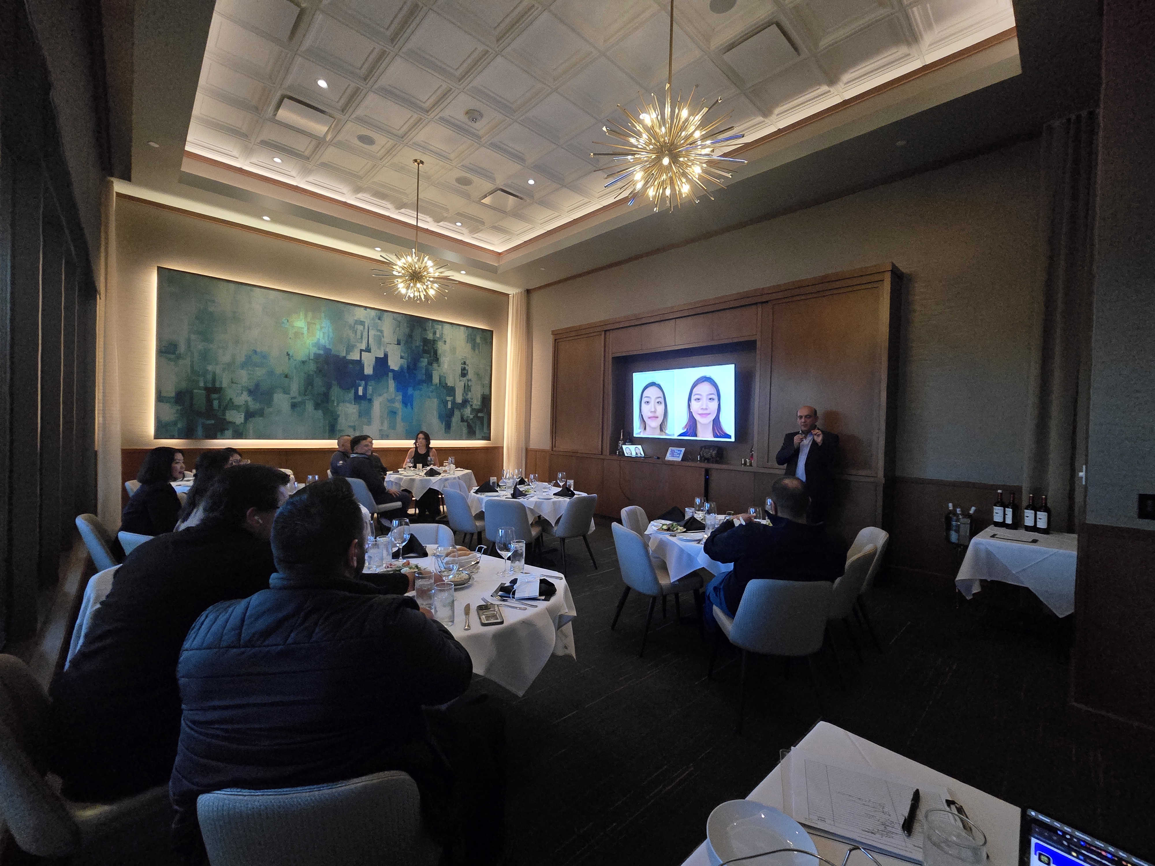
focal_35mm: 13
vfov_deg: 89.9
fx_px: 434
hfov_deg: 106.2
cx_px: 578
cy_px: 433
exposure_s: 1/60
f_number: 2.2
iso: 1600
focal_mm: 2.2
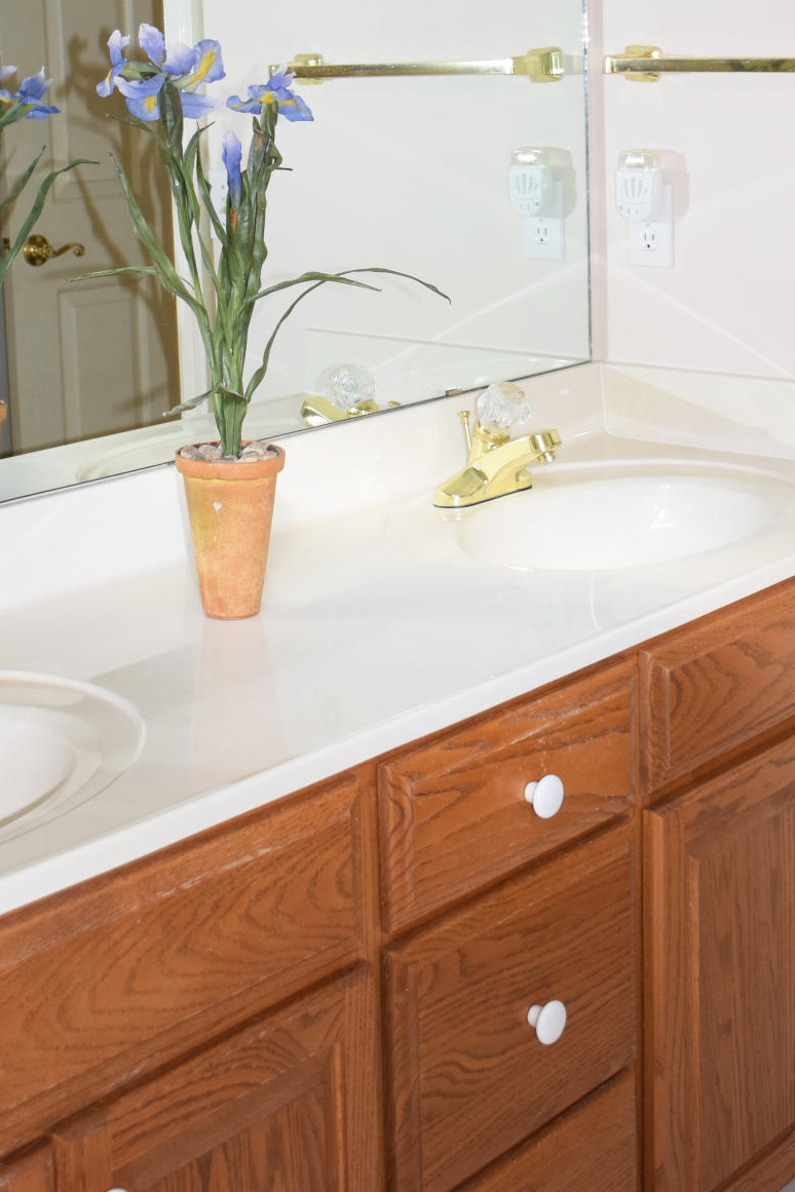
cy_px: 253
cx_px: 388
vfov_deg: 31.6
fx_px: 2054
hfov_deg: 21.9
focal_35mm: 62
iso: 800
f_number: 4.5
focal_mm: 24
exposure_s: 1/80
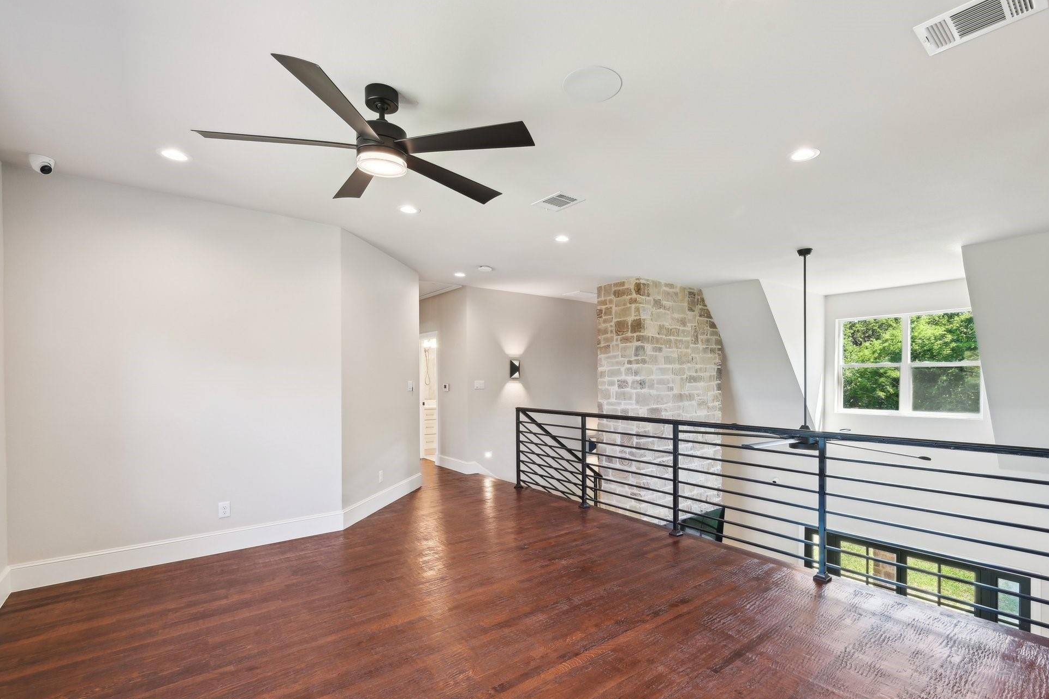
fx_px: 482
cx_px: 550
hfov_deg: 94.8
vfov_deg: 71.9
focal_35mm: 17
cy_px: 372
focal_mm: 15.5
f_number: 8
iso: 400
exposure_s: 1/15
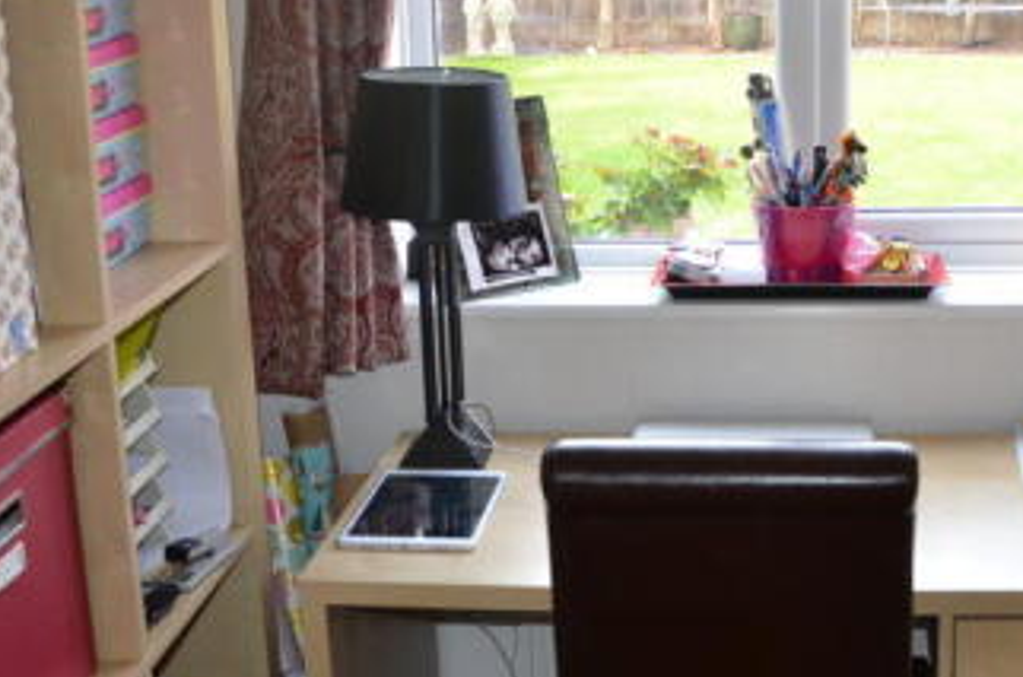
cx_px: 724
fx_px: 1559
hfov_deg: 35.8
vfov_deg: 24.3
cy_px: 197
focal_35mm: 55
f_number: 3.5
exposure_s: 1/125
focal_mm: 18
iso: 360
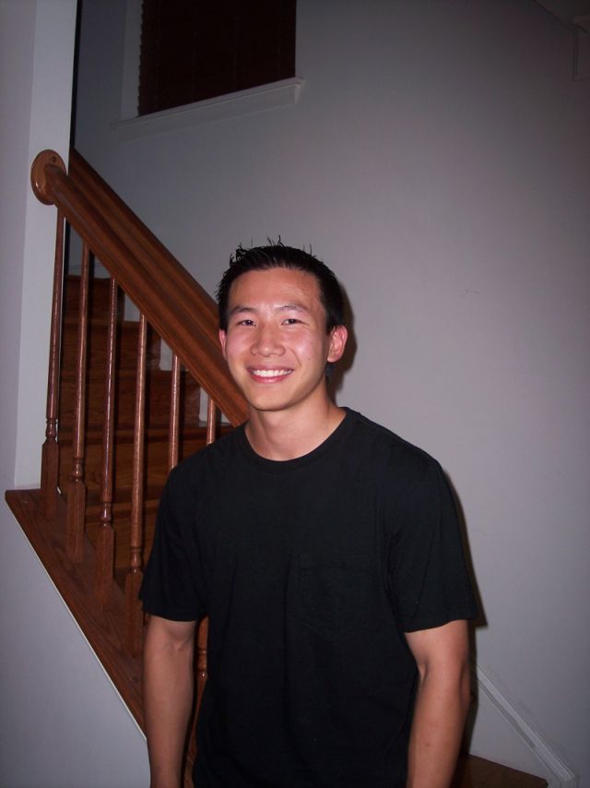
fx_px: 887
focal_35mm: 39
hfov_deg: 36.8
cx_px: 295
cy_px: 394
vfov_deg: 47.9
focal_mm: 8
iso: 100
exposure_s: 1/60
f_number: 2.8
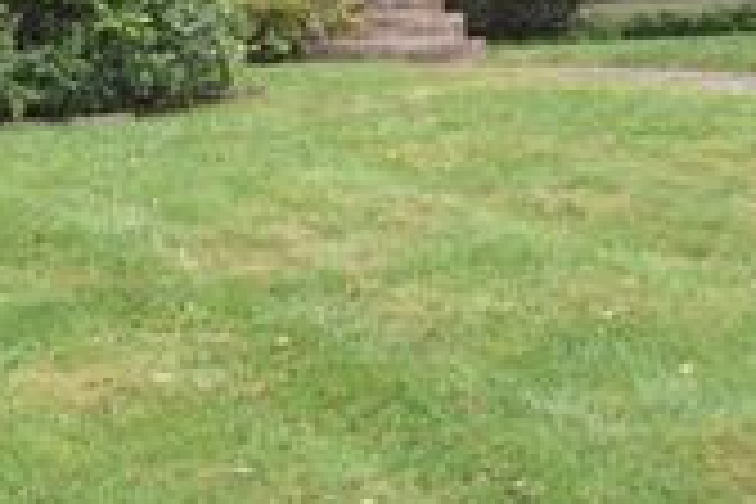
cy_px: -61
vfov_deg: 12.6
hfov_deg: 19.0
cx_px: 243
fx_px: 2247
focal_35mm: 107
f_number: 7.1
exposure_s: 1/200
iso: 400
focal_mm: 24
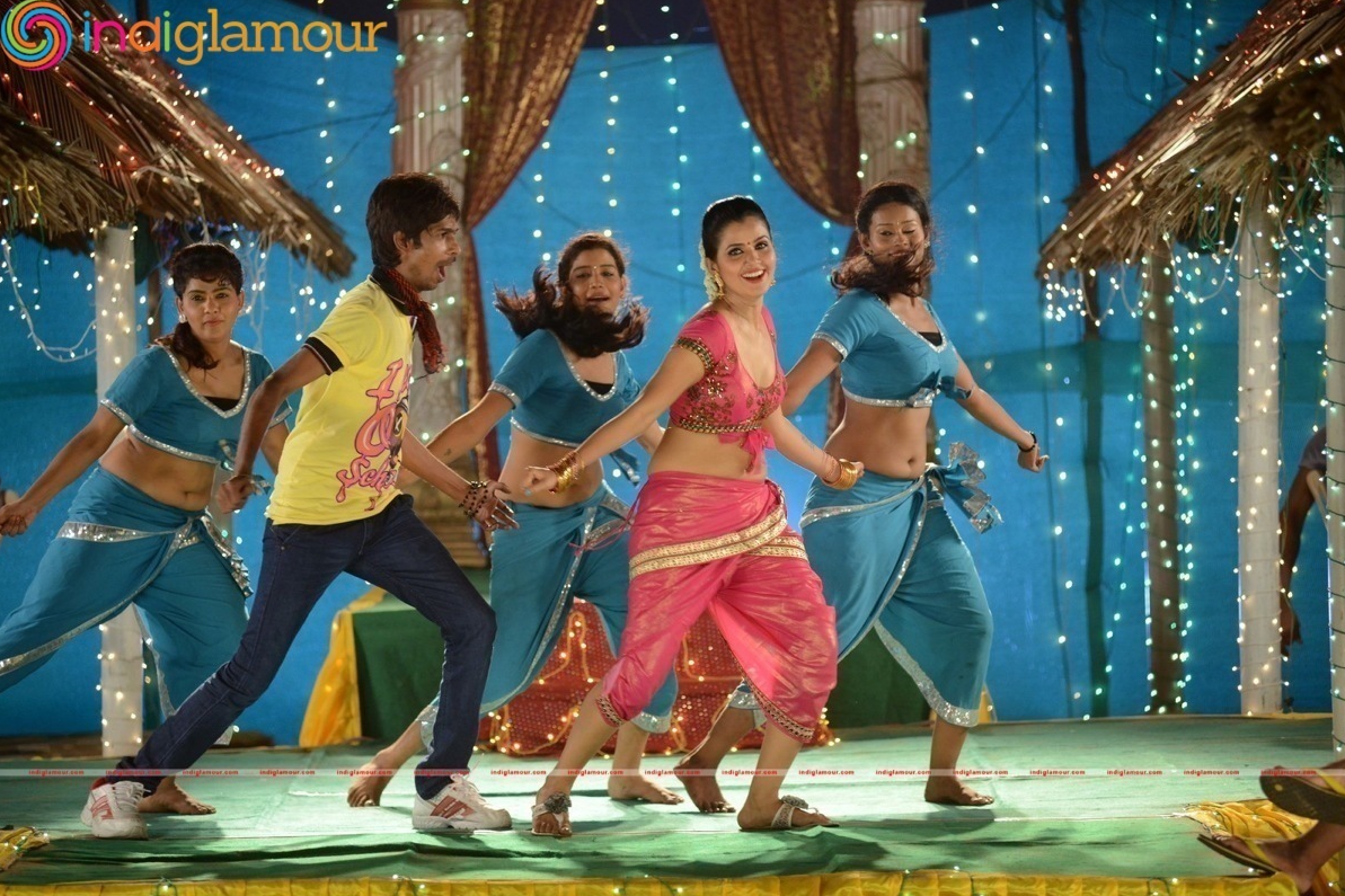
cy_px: 446
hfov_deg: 13.2
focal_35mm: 156
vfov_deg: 8.8
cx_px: 672
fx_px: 5827
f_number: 3.2
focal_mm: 155
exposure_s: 1/320
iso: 2000
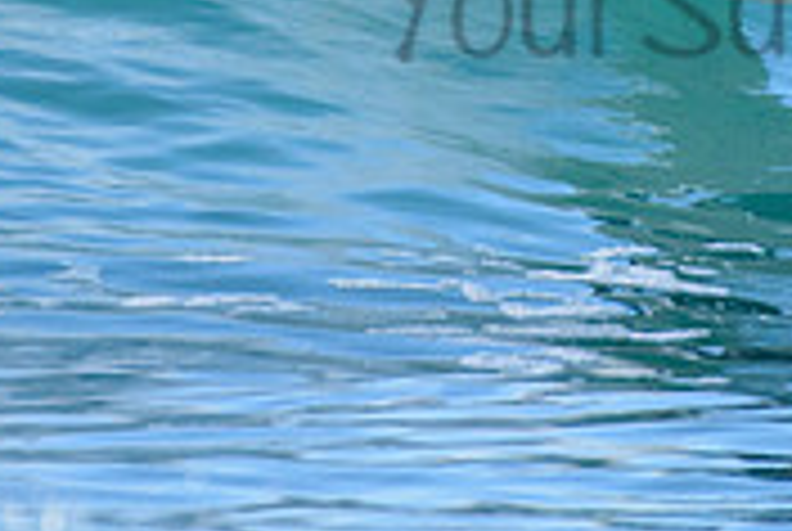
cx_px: 559
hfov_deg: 1.0
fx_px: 44448
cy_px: -168
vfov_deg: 0.7
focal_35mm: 2017
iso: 900
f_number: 5.6
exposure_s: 1/2000
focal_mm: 500
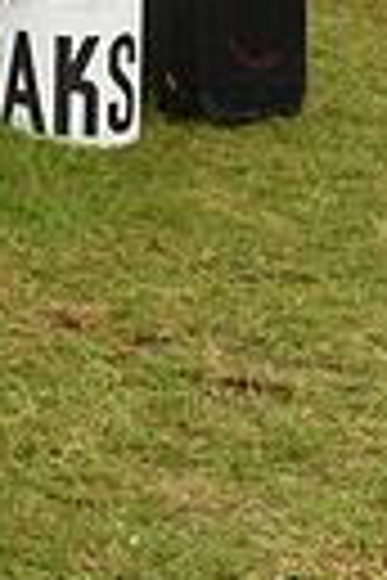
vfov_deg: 14.7
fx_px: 2096
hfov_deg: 9.0
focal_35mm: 130
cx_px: -698
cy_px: -286
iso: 640
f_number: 5.6
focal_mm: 29
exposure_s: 1/400
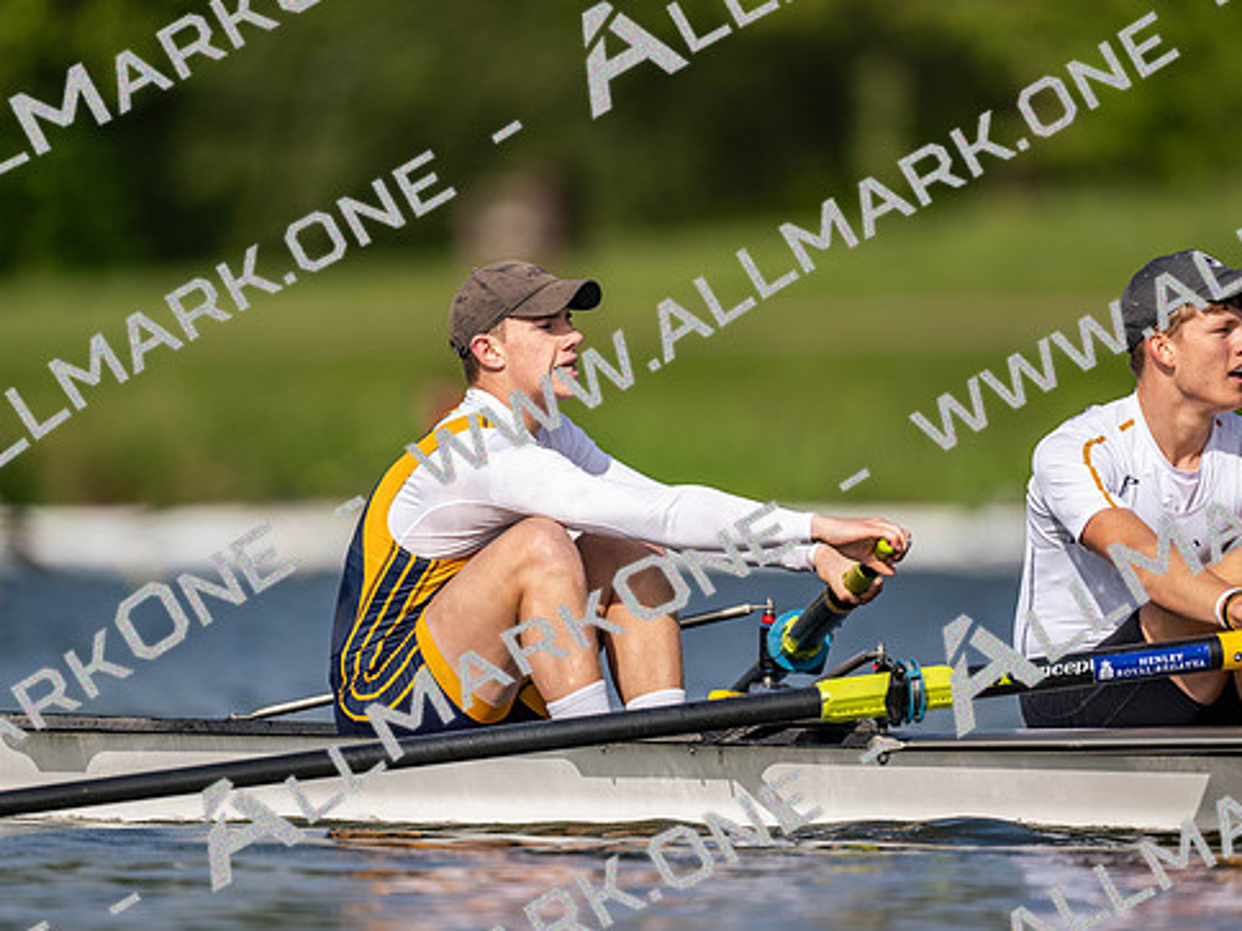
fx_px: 24829
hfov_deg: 2.9
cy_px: 494
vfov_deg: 2.1
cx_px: 724
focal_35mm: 692
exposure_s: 1/2500
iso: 180
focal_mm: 600
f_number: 4
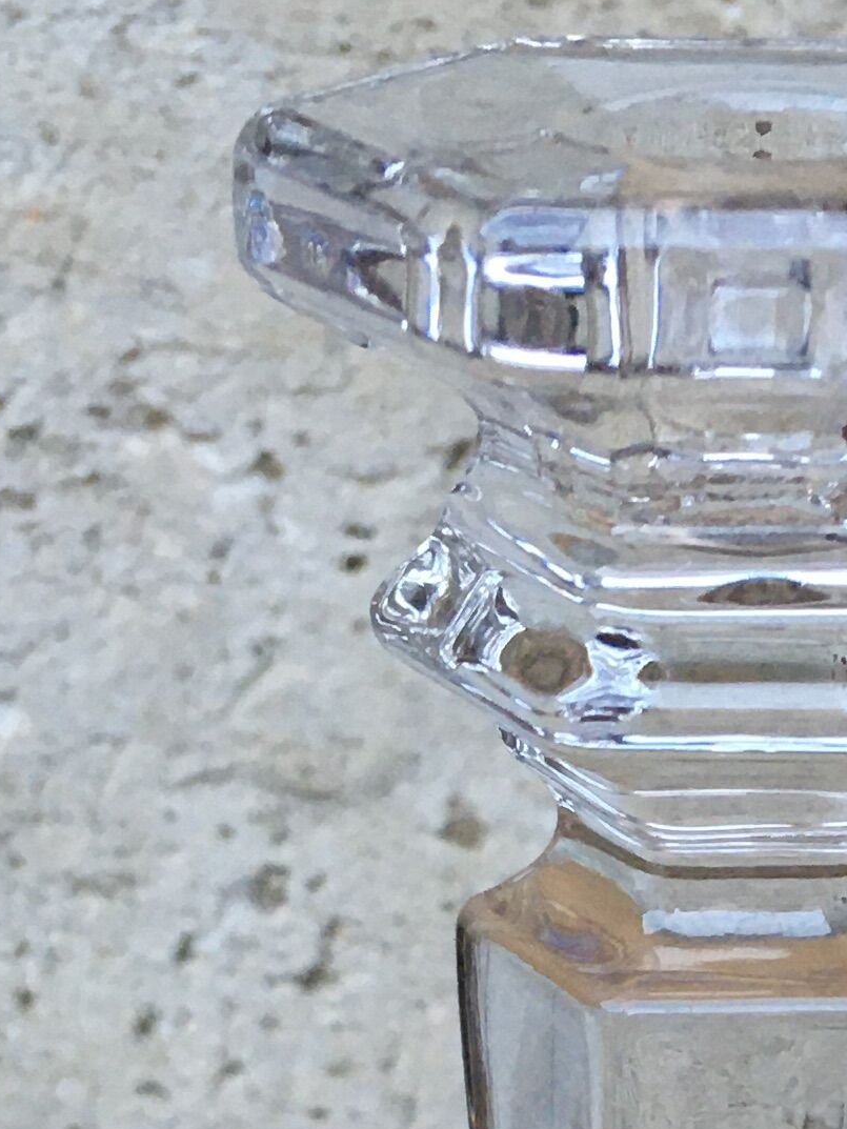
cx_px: 704
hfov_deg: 13.5
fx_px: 3555
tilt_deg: -26.8
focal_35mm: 109
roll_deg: -0.4
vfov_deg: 17.4
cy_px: 1262
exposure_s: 1/33
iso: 100
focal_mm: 4.15
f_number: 2.2
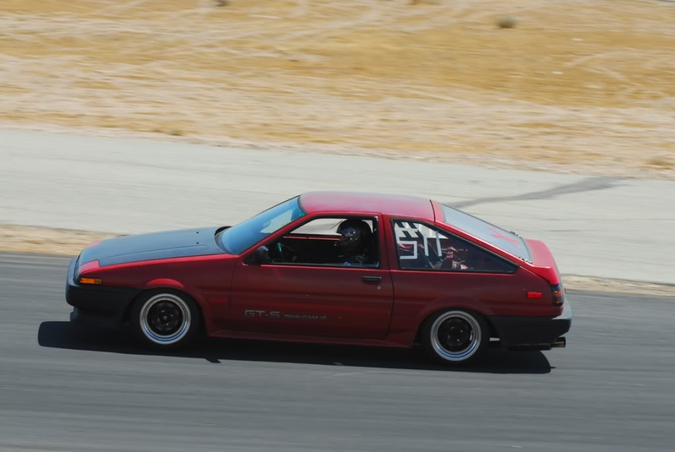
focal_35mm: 240
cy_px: 226
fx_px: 4506
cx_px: 338
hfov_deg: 8.6
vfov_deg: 5.7
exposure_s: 1/250
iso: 200
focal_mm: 160
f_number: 10
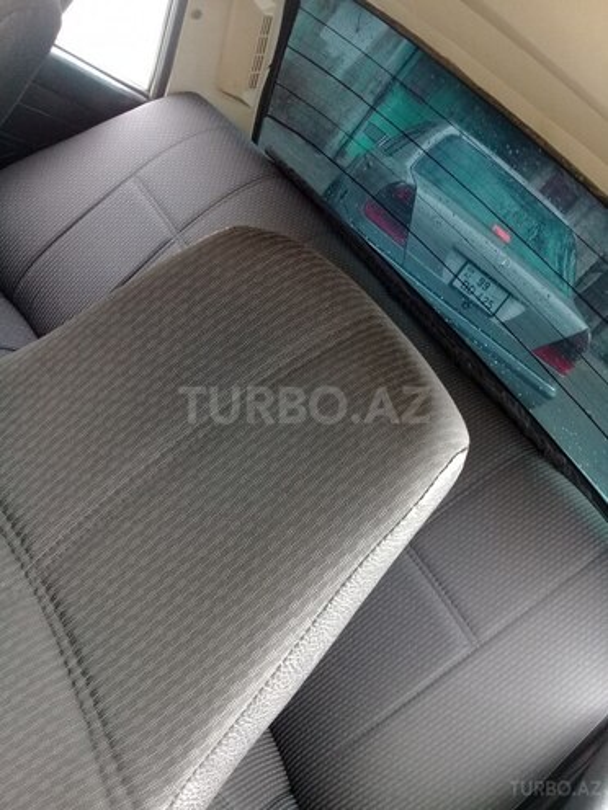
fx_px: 726
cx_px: 304
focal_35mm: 31
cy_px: 405
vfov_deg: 58.4
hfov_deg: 45.4
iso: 100
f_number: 2.2
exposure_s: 1/33
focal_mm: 3.3
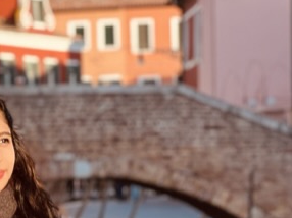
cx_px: 0
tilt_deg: -1.5
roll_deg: +2.2
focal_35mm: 276
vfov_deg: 5.4
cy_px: 239
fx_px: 2326
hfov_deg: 7.2
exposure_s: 1/177
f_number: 2.8
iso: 25
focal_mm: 9
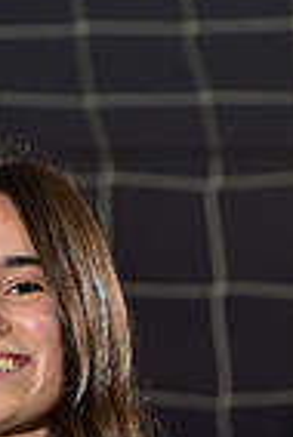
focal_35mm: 818
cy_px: 674
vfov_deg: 2.5
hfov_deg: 1.7
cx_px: -5
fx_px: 9961
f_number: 5.6
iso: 1250
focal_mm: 200
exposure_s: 1/160
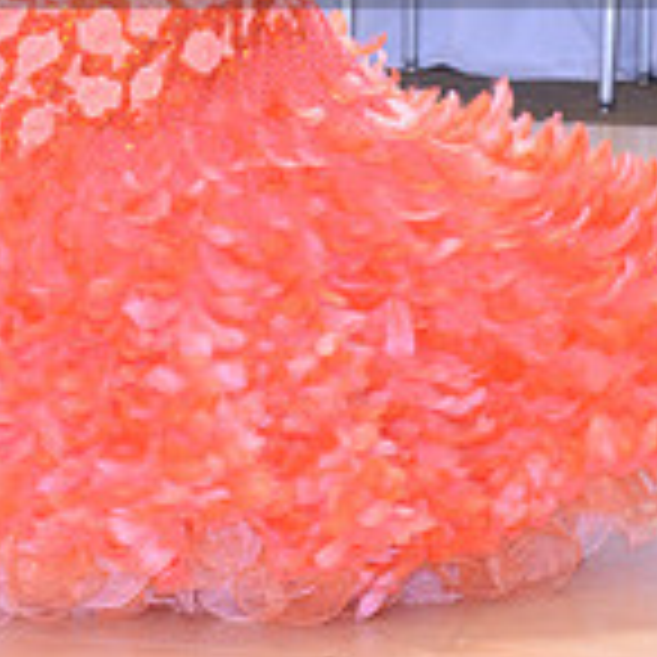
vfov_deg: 4.6
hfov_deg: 4.6
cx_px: 146
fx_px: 8138
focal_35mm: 379
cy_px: -140
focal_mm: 112
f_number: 5.6
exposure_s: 1/250
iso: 1250
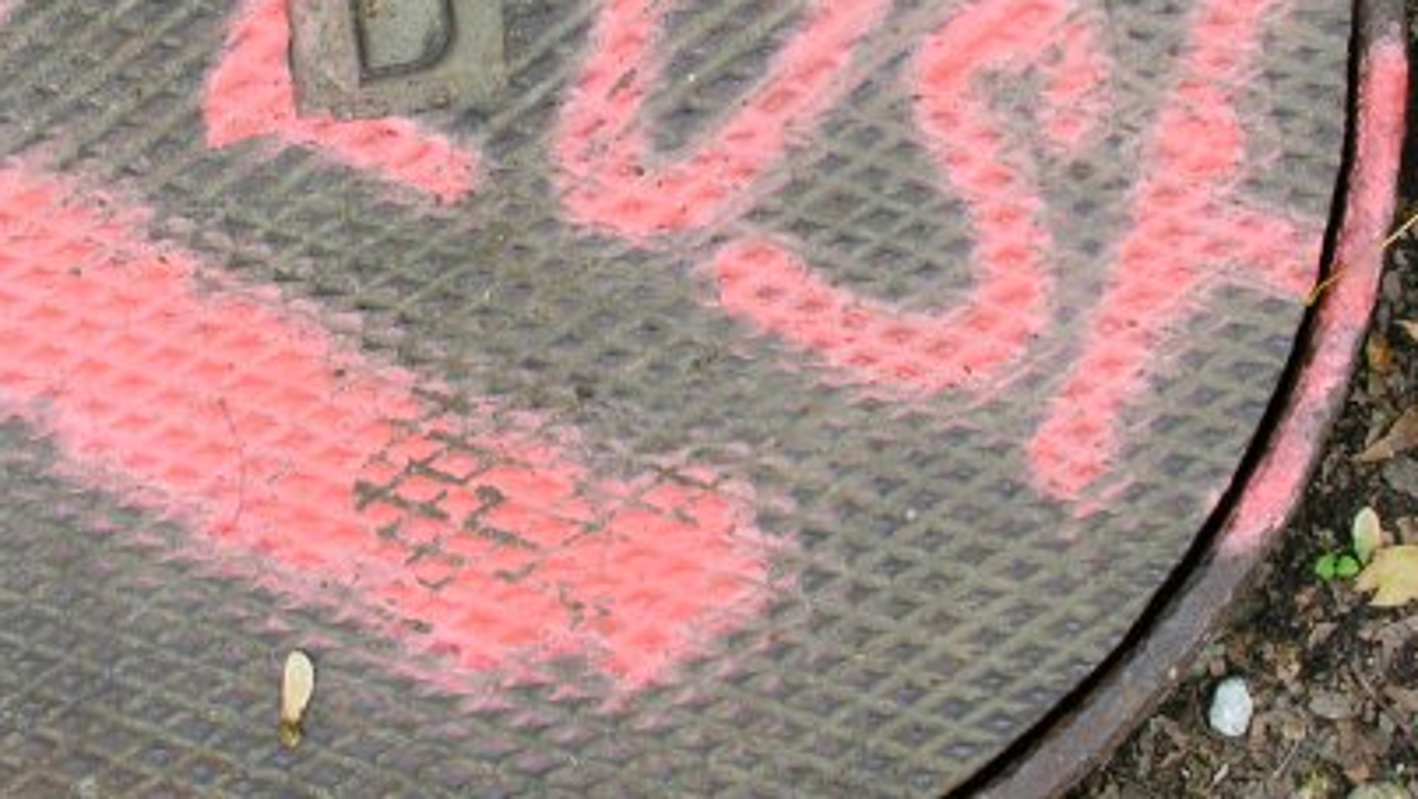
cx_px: 672
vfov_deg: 15.0
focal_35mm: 80
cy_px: 180
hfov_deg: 26.5
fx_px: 3009
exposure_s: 1/5.6
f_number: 5
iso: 50
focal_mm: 9.5
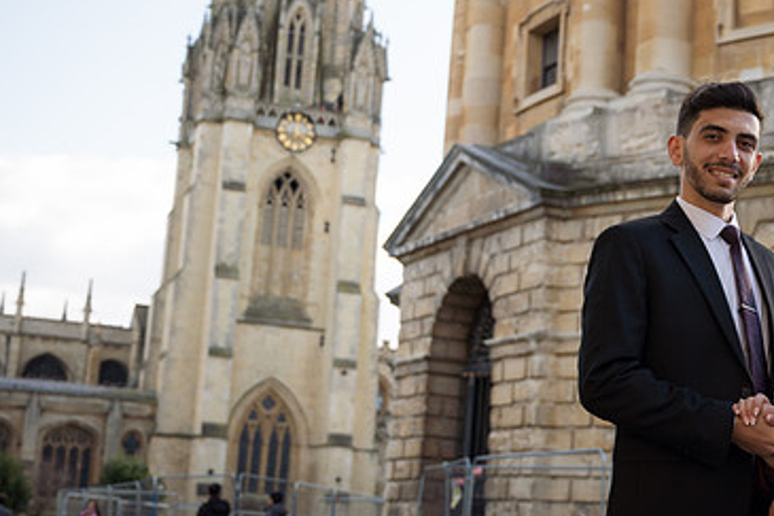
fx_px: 1504
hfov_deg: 28.5
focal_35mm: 70
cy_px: 194
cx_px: 556
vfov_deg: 19.4
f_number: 4
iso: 100
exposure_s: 1/200
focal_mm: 44
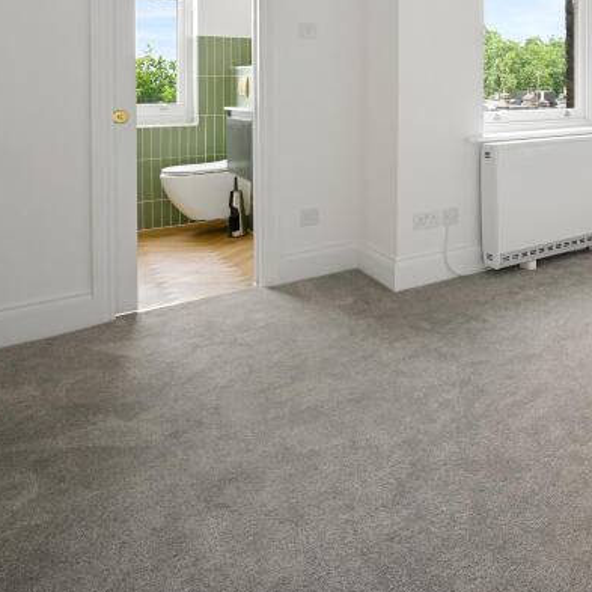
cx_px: 594
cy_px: 92
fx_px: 600
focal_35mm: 31
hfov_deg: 44.6
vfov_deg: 48.5
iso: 250
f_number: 8
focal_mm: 14
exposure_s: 1/10
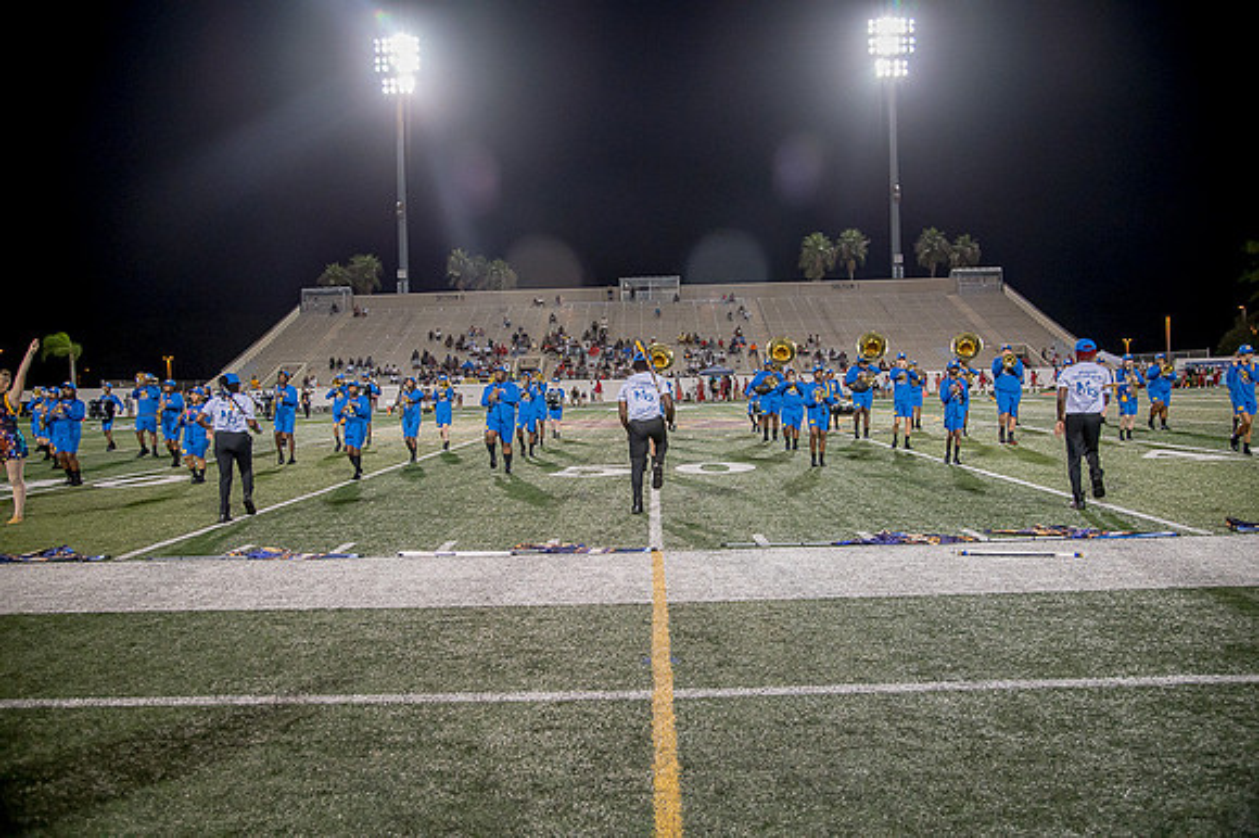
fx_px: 979
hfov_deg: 65.5
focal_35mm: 28
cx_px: 630
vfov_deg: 46.4
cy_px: 419
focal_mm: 28
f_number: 4
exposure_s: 1/200
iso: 2000
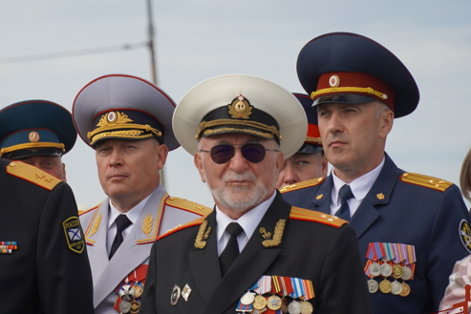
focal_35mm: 308
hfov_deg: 6.7
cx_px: 153
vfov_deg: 4.5
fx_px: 4027
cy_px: 158
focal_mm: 135
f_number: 5.6
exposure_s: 1/500
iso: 100
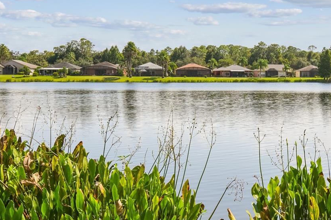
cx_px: 245
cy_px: 94
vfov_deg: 23.3
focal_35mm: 58
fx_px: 533
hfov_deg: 33.8
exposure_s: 1/400
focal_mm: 20
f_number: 7.1
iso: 100
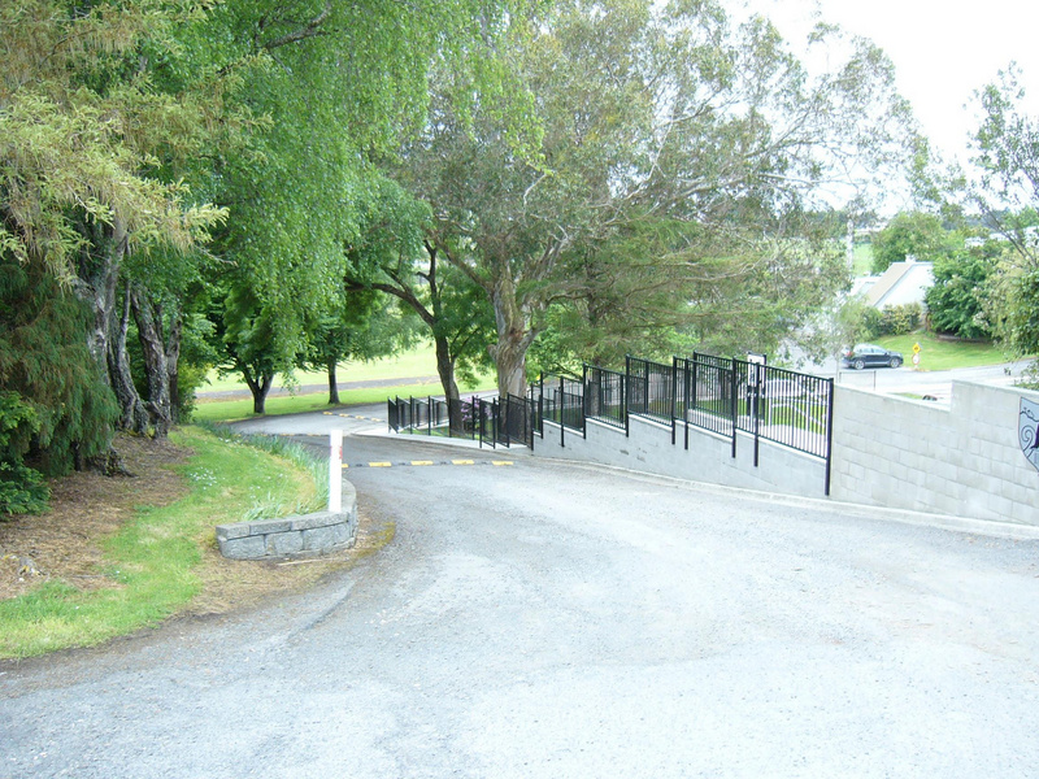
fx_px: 1051
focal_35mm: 35
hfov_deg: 52.6
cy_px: 390
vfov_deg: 40.7
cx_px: 520
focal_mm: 5.8
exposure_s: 1/160
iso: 100
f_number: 2.8
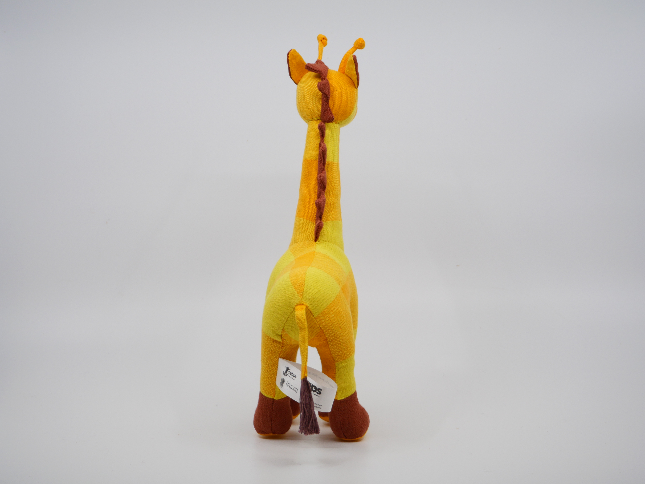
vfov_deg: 9.9
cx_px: 322
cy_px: 242
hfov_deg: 13.2
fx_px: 2795
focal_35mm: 150
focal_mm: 75
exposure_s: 1/250
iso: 200
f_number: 4.8
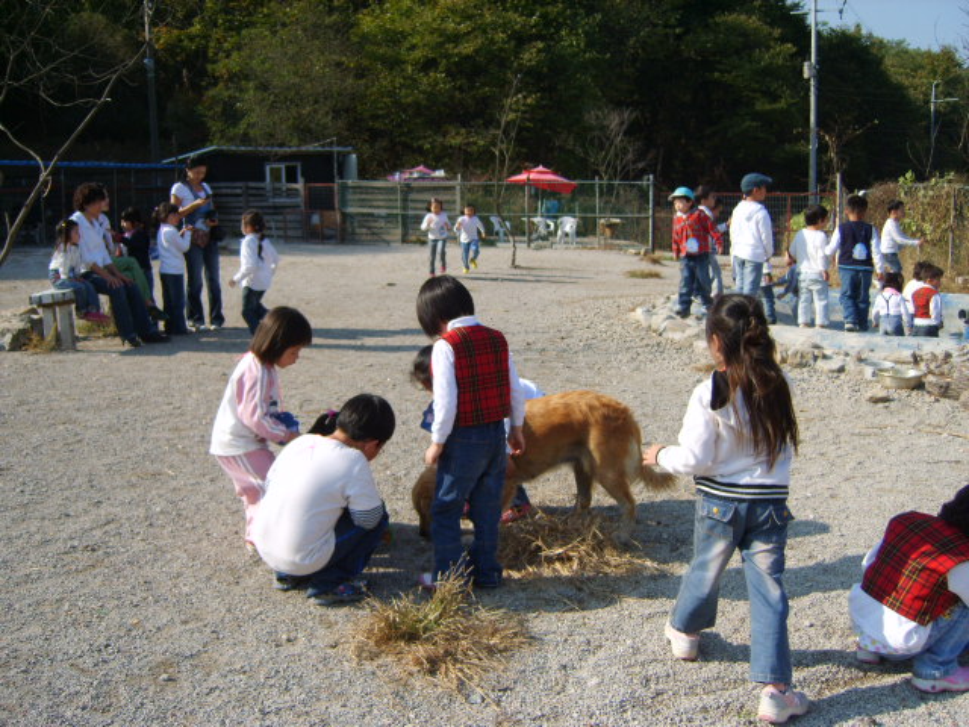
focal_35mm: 35
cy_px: 364
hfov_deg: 52.6
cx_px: 484
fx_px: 980
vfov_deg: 40.7
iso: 50
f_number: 2.8
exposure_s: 1/1000
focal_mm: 7.4
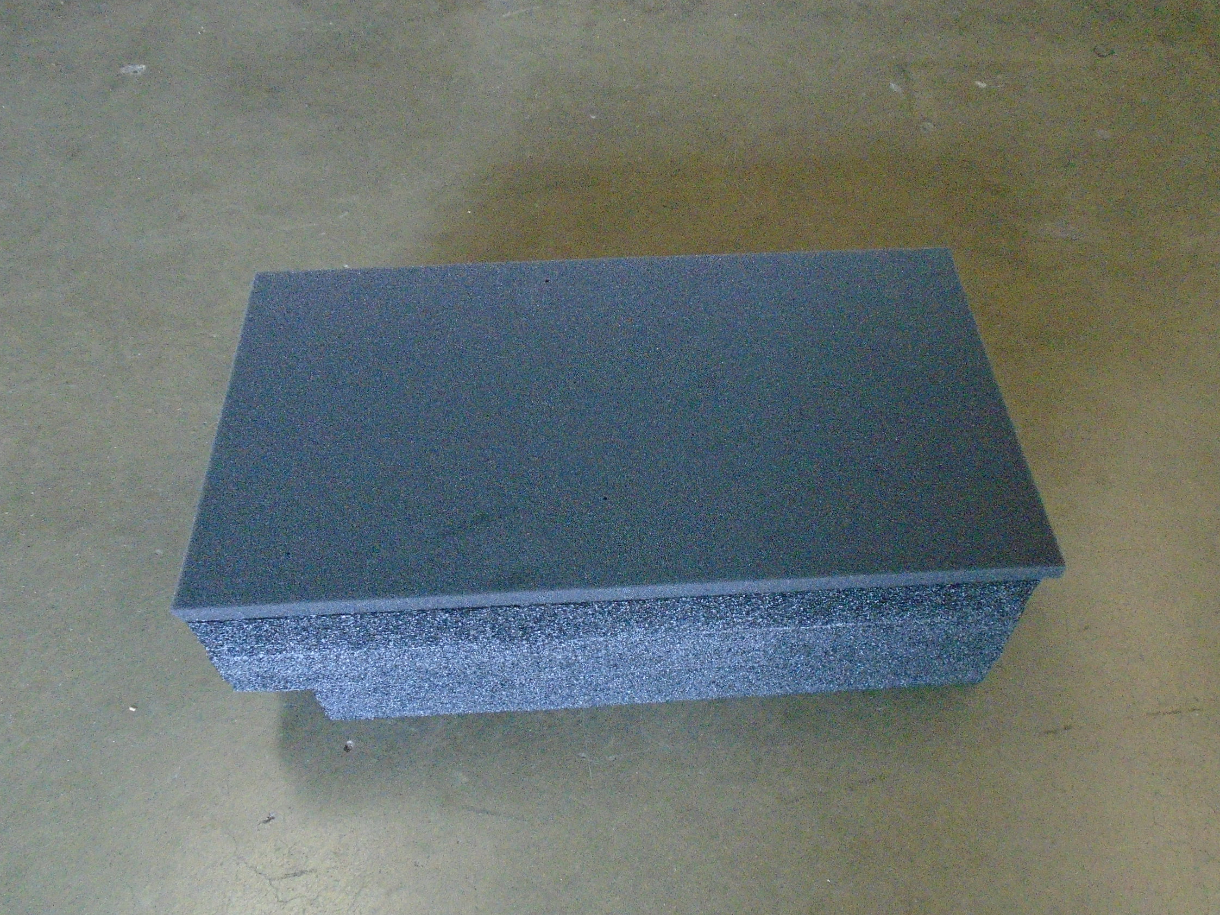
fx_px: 1057
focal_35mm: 30
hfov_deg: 59.9
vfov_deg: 46.8
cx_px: 644
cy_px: 453
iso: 800
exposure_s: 1/125
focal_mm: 4.6
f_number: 3.2
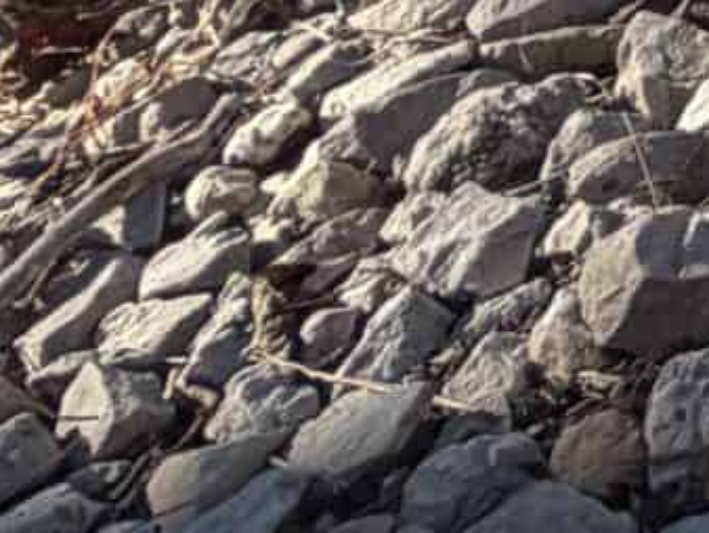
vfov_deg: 8.9
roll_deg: +3.6
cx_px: 2213
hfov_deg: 10.8
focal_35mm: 106
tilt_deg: -2.3
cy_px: -1381
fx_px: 2173
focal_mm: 2.22
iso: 40
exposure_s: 1/502
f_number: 2.2
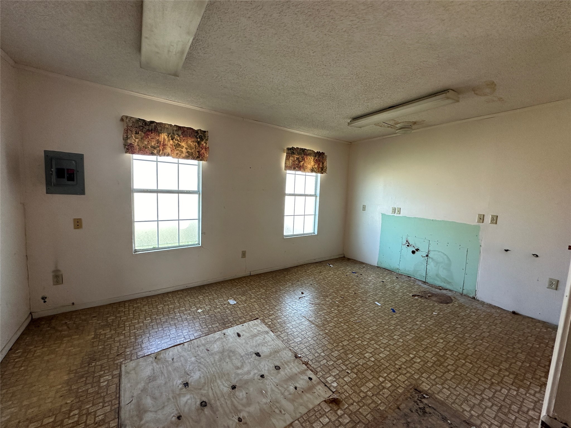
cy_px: 214
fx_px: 231
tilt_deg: -5.1
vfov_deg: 85.7
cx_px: 286
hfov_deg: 102.1
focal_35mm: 14
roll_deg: -2.1
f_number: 2.2
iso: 125
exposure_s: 1/99
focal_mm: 2.22
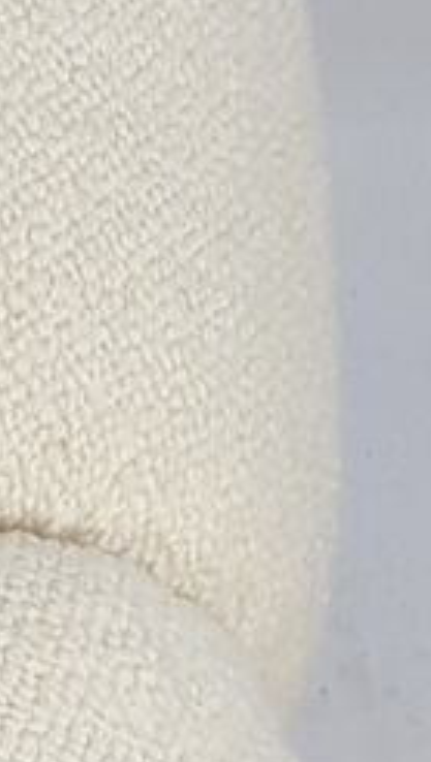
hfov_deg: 4.5
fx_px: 4657
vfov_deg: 9.2
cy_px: 997
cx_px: -1727
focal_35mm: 230
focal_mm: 4.3
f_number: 2.4
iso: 50
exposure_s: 1/101
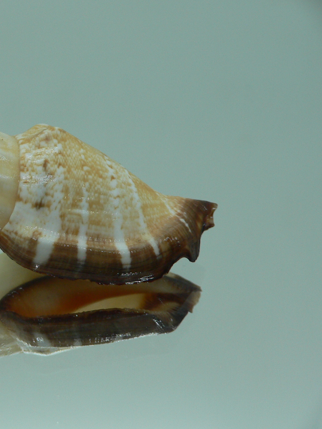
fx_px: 583
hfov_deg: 29.9
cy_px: 215
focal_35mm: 47
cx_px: 52
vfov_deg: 40.4
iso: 80
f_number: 2.8
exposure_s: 1/60
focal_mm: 4.6
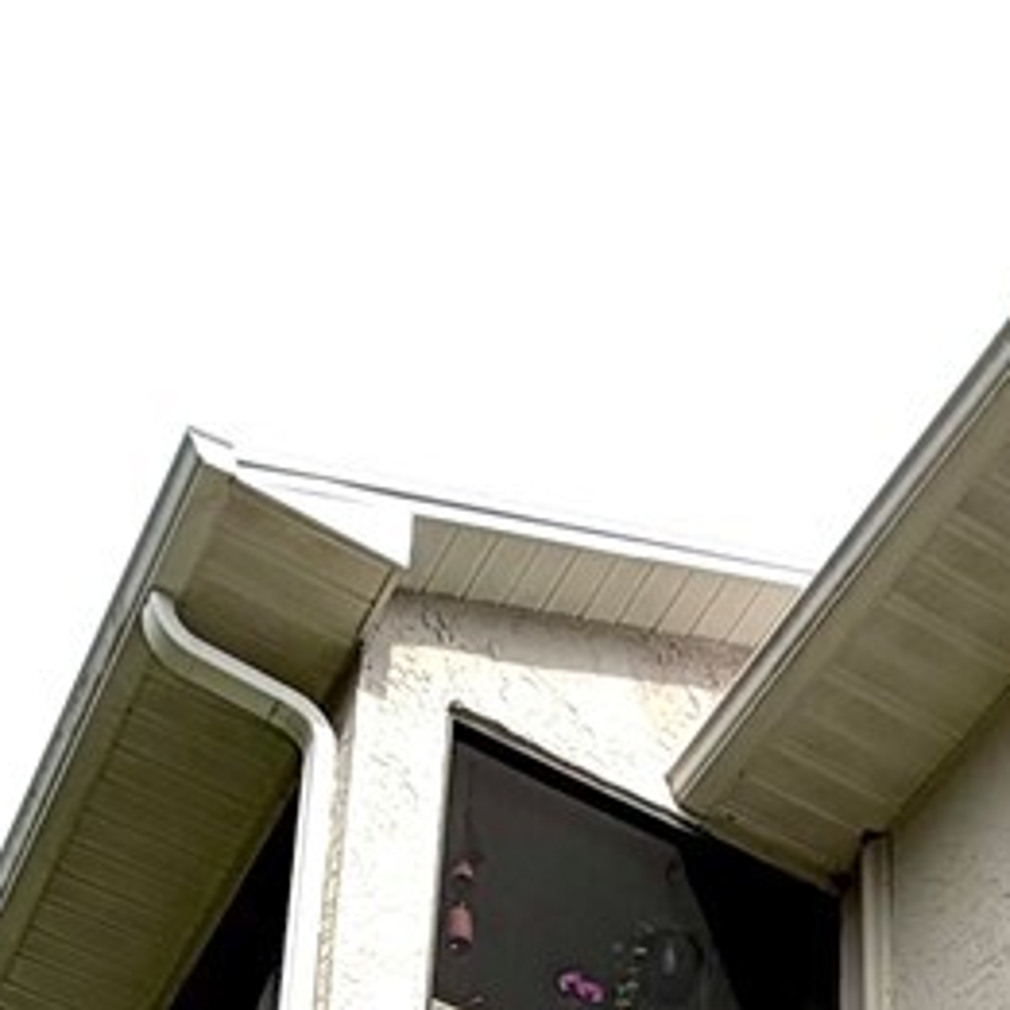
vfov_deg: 17.2
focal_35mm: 76
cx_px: 565
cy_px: 1970
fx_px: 2509
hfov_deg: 22.8
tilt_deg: +21.2
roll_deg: -2.1
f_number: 2.2
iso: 20
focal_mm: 2.22
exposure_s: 1/914
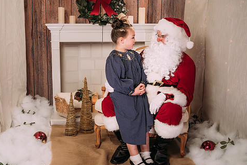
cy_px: 91
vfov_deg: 28.1
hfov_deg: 40.9
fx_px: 329
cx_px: 96
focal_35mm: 48
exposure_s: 1/125
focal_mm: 35
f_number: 5.6
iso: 200
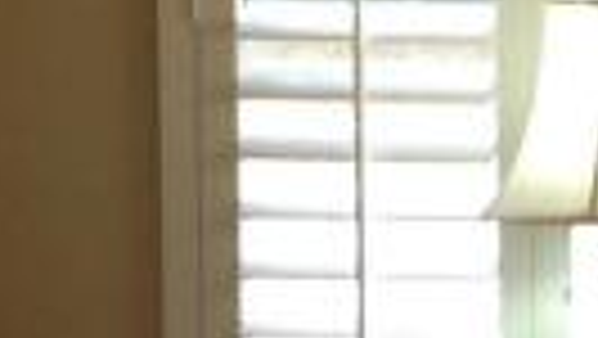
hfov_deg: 7.0
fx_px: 4665
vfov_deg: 4.1
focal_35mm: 294
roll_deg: -0.6
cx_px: 1340
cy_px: 343
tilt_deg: -6.1
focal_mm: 4.28
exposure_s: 1/15
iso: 50
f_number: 2.4
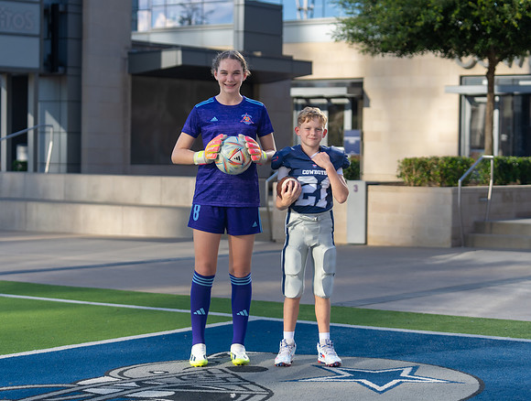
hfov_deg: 22.9
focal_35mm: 85
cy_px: 199
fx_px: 1312
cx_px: 276
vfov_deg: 17.4
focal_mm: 76
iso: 100
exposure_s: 1/640
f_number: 3.2
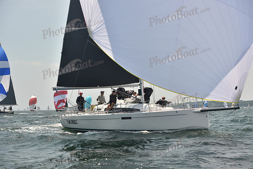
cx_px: 126
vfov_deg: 19.5
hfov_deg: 28.8
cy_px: 84
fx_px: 492
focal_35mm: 70
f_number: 6.3
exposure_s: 1/640
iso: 250
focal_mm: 70
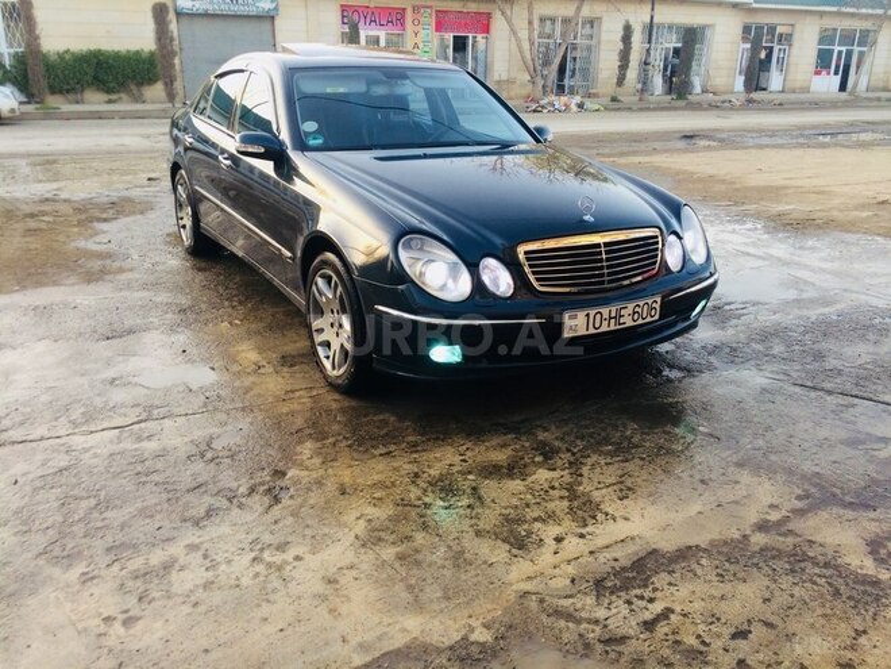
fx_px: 746
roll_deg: -2.9
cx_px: 446
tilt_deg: -21.7
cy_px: 334
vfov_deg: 48.2
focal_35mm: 29
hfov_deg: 61.7
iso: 40
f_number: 2.2
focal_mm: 4.15
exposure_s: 1/100
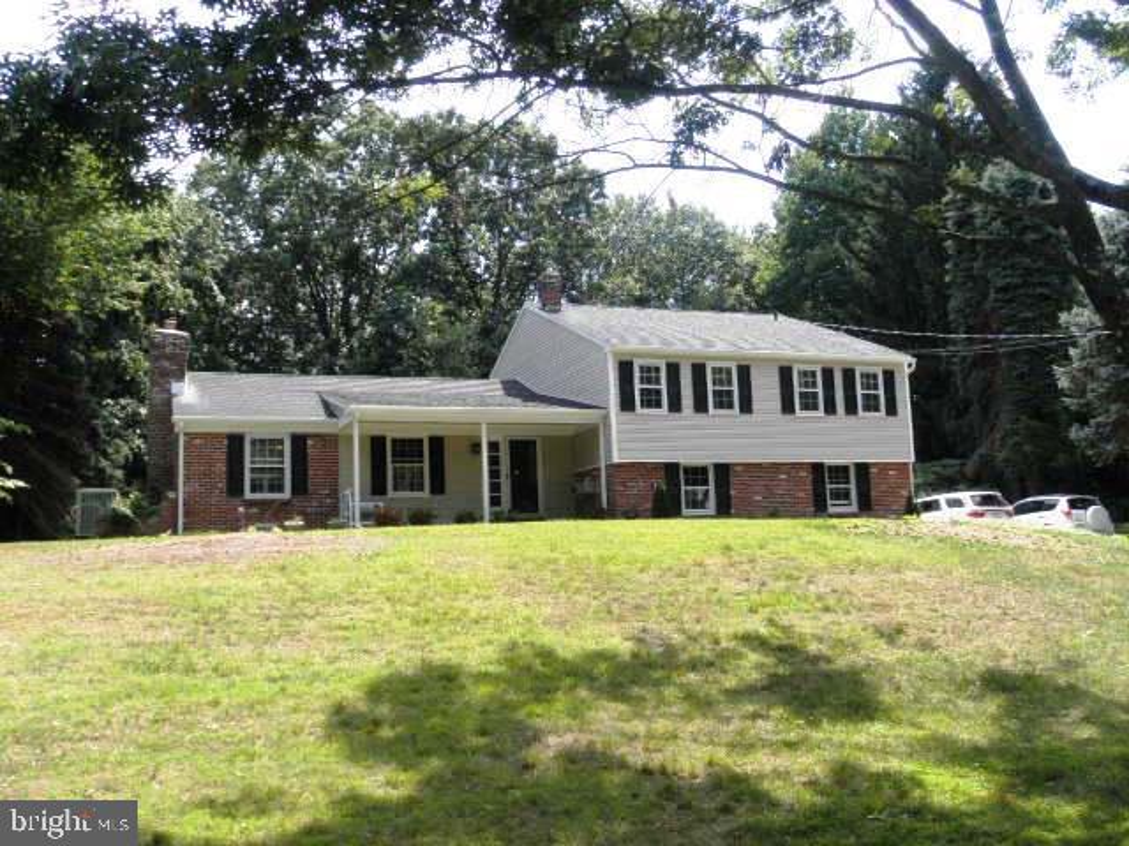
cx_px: 564
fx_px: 1142
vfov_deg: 40.7
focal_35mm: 35
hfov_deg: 52.6
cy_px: 423
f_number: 3.2
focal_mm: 6.1
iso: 64
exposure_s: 1/320
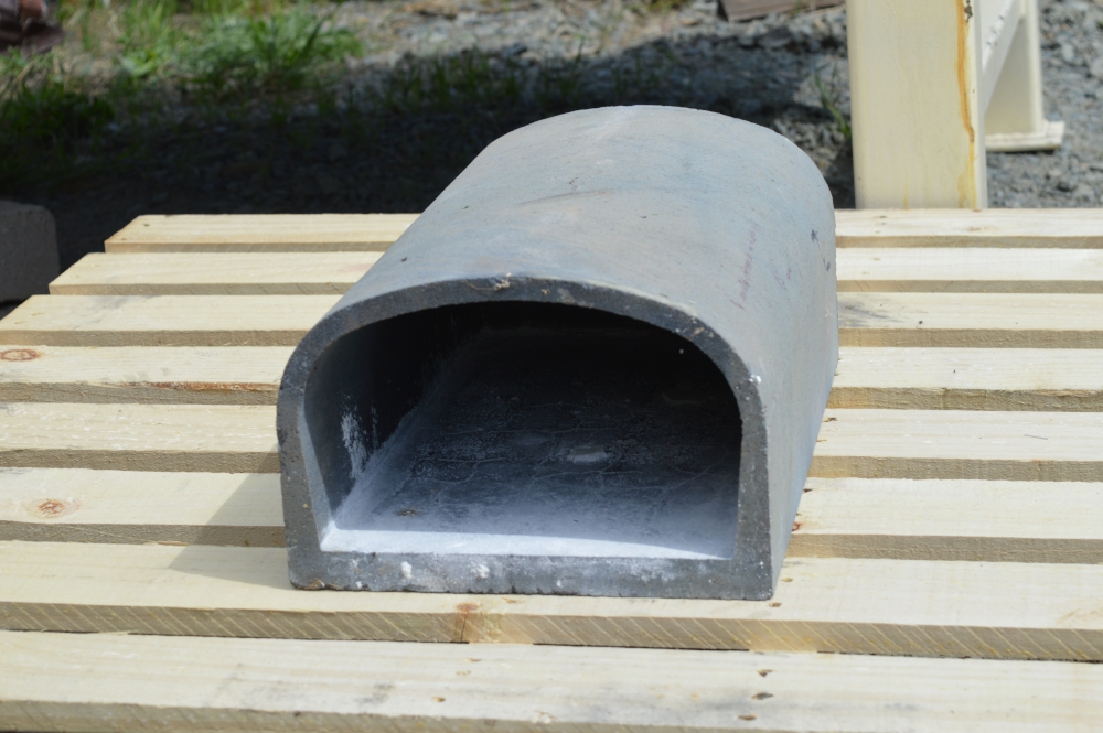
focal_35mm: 82
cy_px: 366
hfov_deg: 24.6
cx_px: 552
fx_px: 2526
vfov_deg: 16.5
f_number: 7.1
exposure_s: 1/200
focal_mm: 55
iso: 100
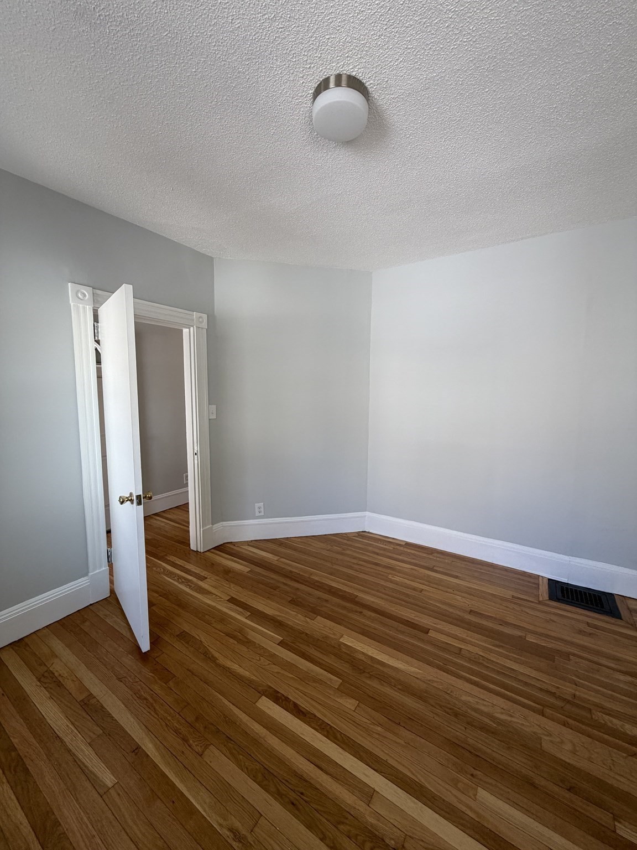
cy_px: 425
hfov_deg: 85.7
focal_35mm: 14
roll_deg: -0.2
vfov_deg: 102.1
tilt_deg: -5.7
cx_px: 318
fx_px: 344
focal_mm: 2.22
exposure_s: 1/121
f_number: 2.2
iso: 100
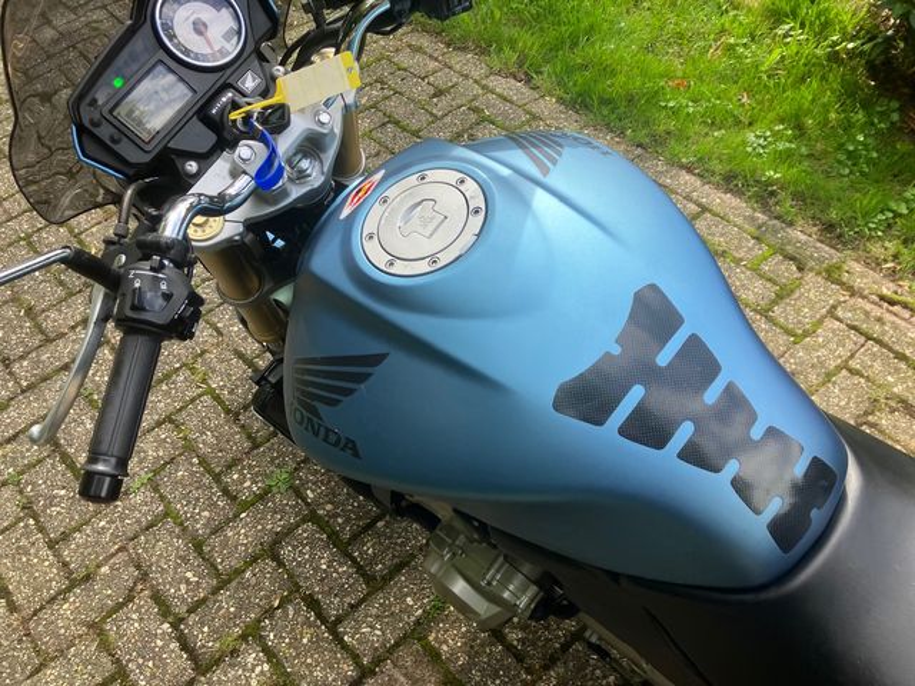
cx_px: 458
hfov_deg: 63.4
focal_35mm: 28
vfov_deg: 49.7
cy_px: 343
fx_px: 740
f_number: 1.8
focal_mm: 3.99
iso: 32
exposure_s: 1/421
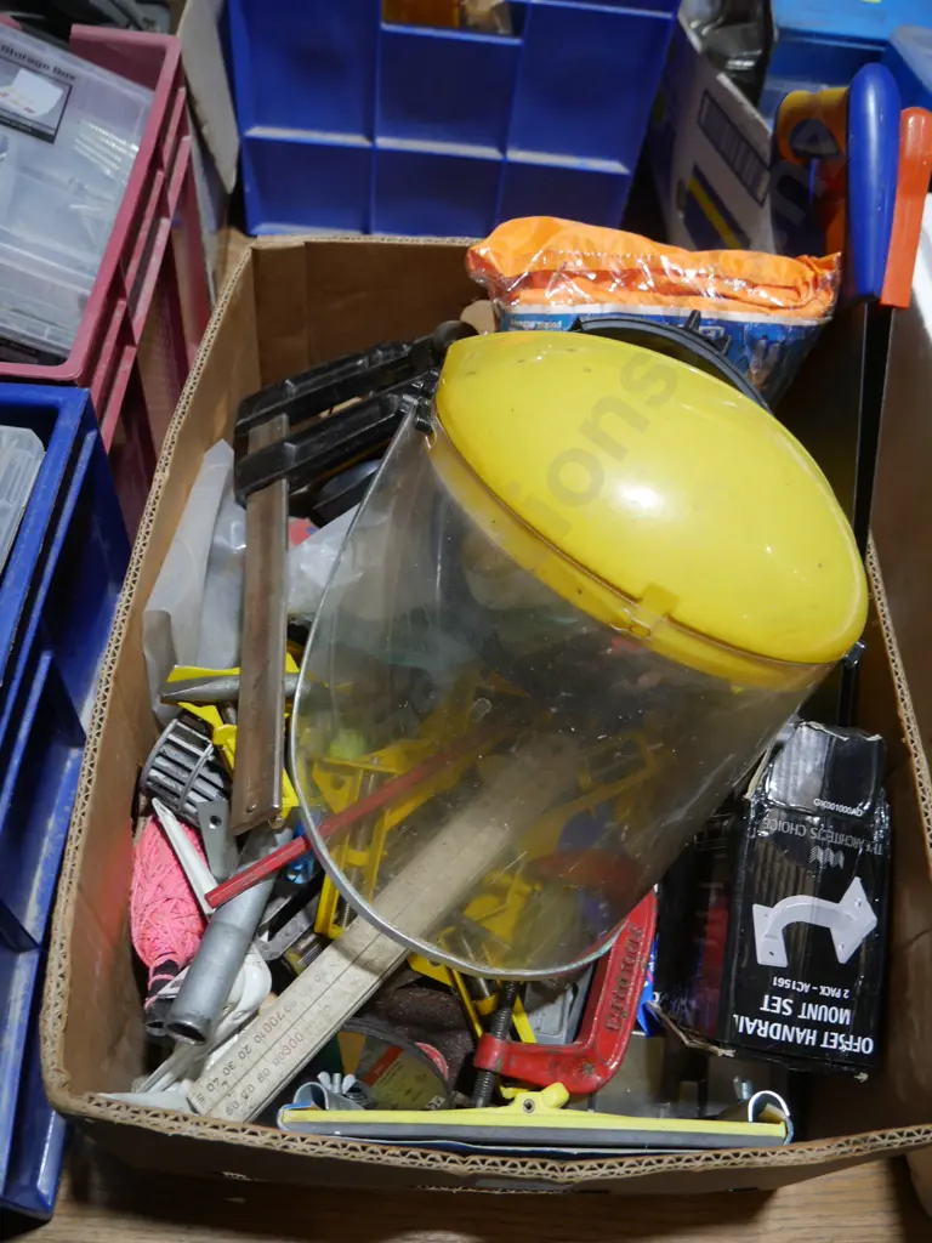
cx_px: 466
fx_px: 1005
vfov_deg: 63.4
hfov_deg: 49.7
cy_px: 622
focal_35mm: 28
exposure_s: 1/60
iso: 200
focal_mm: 14
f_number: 3.5
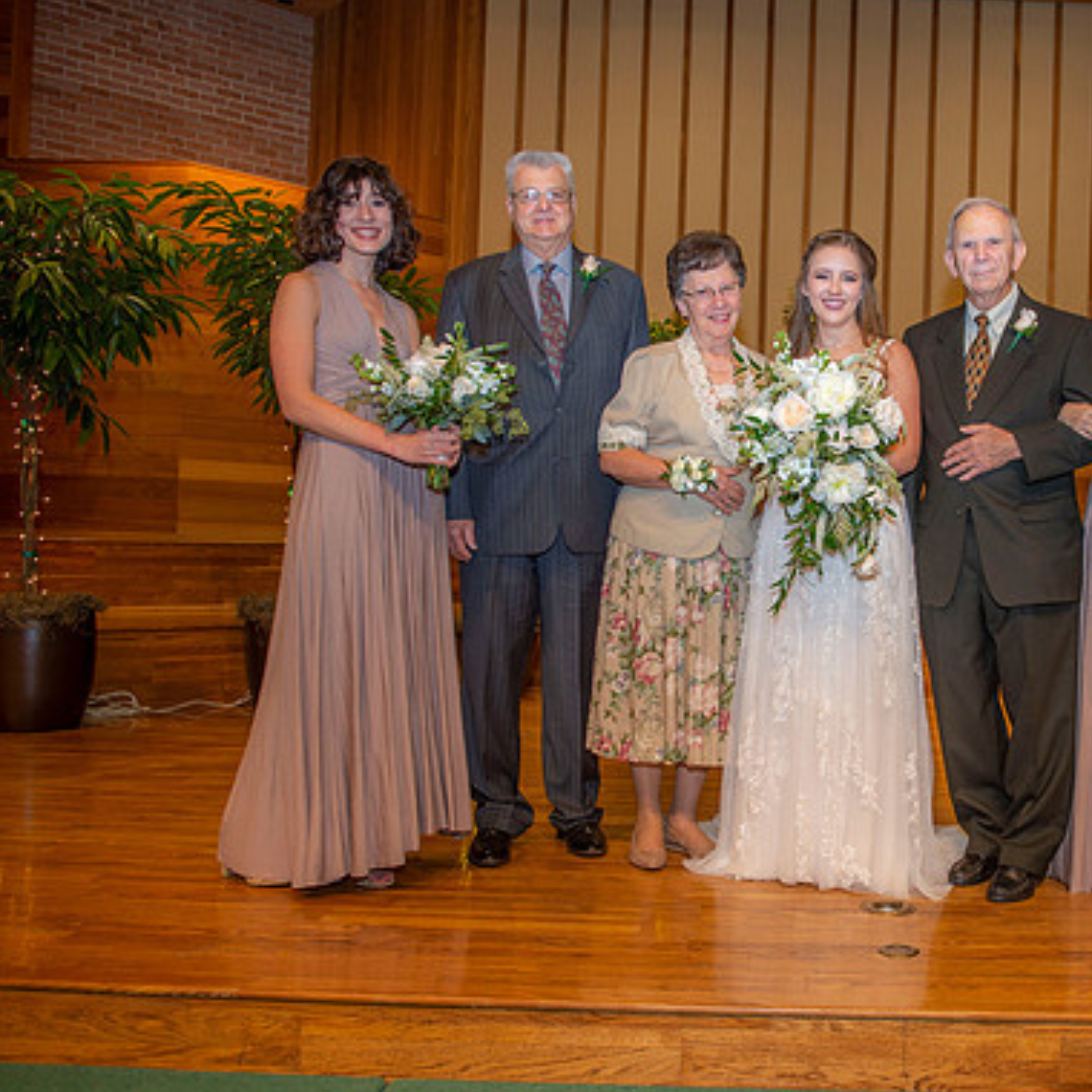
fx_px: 1249
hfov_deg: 45.8
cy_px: 549
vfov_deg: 47.2
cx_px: 799
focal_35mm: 35
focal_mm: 27
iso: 640
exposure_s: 1/125
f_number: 4
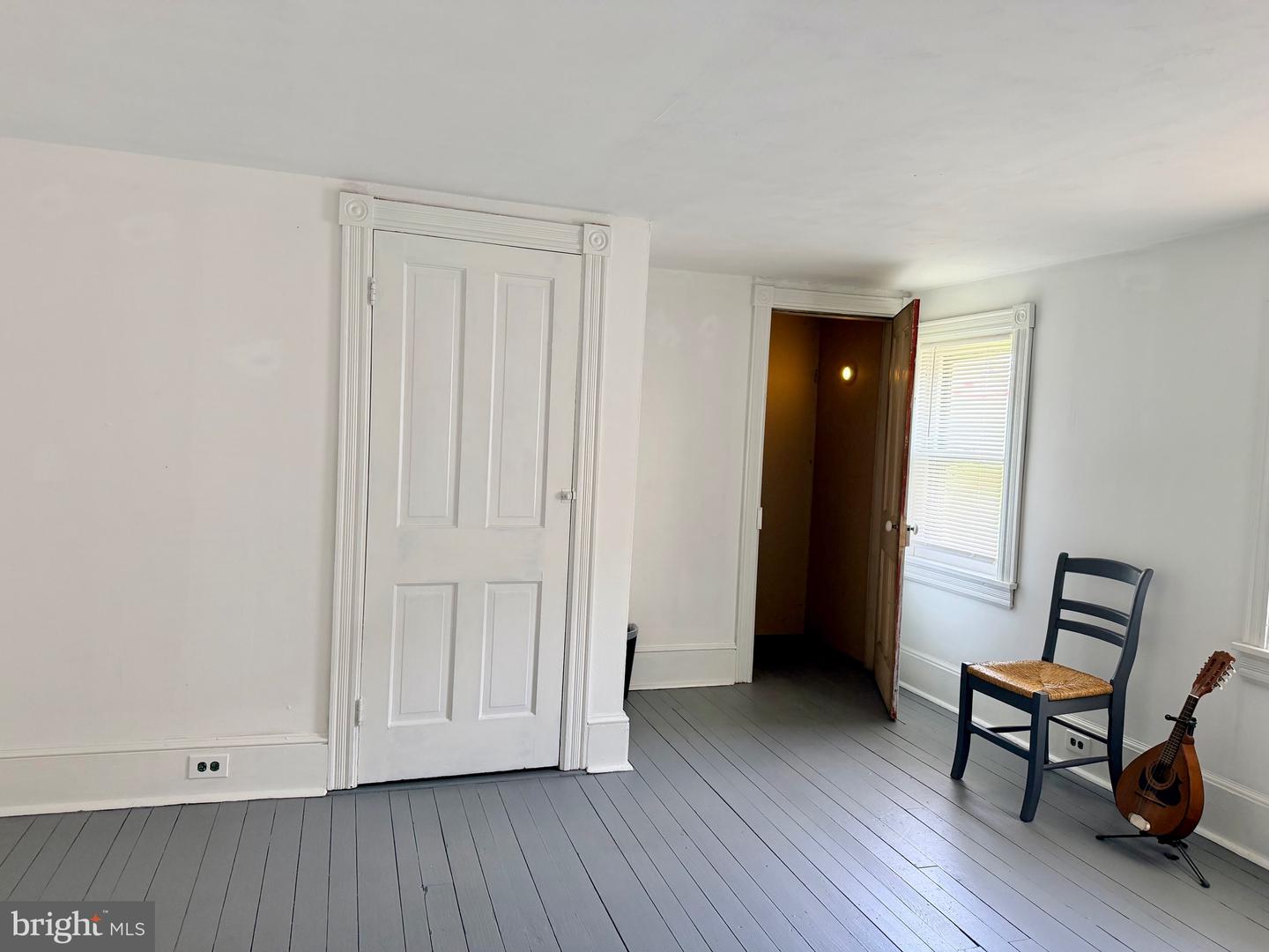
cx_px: 634
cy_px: 476
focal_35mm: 24
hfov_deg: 71.6
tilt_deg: -2.8
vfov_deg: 56.8
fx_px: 880
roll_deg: -3.3
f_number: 1.78
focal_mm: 6.76
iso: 200
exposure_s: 1/90
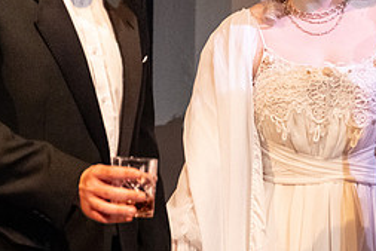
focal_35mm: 309
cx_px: 309
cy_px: 25
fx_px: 3229
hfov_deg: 6.7
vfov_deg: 4.5
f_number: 3.2
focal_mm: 83.8
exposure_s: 1/250
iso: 2500
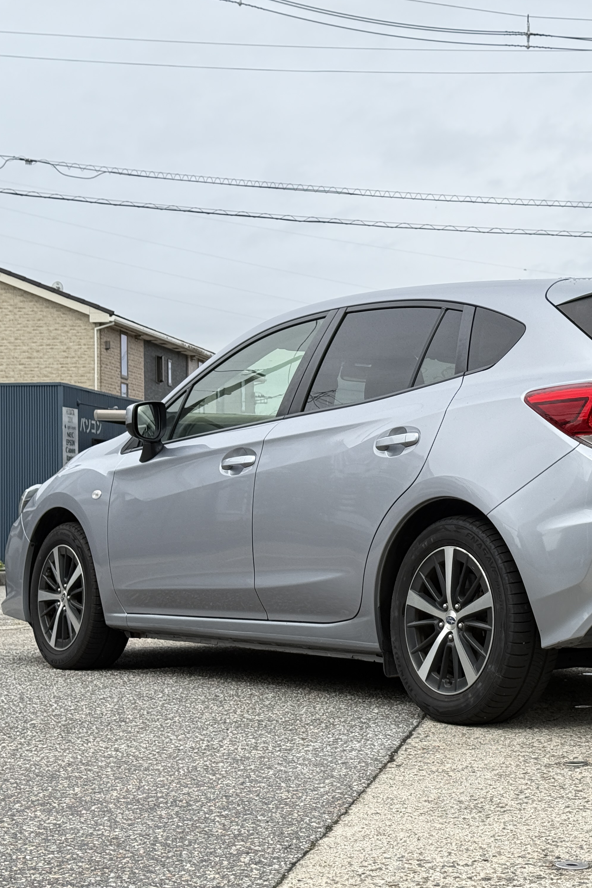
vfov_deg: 30.1
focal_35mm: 67
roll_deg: +0.7
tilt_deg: +2.8
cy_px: 443
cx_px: 493
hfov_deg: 20.0
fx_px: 1652
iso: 100
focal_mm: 6.76
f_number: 1.78
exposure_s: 1/2494
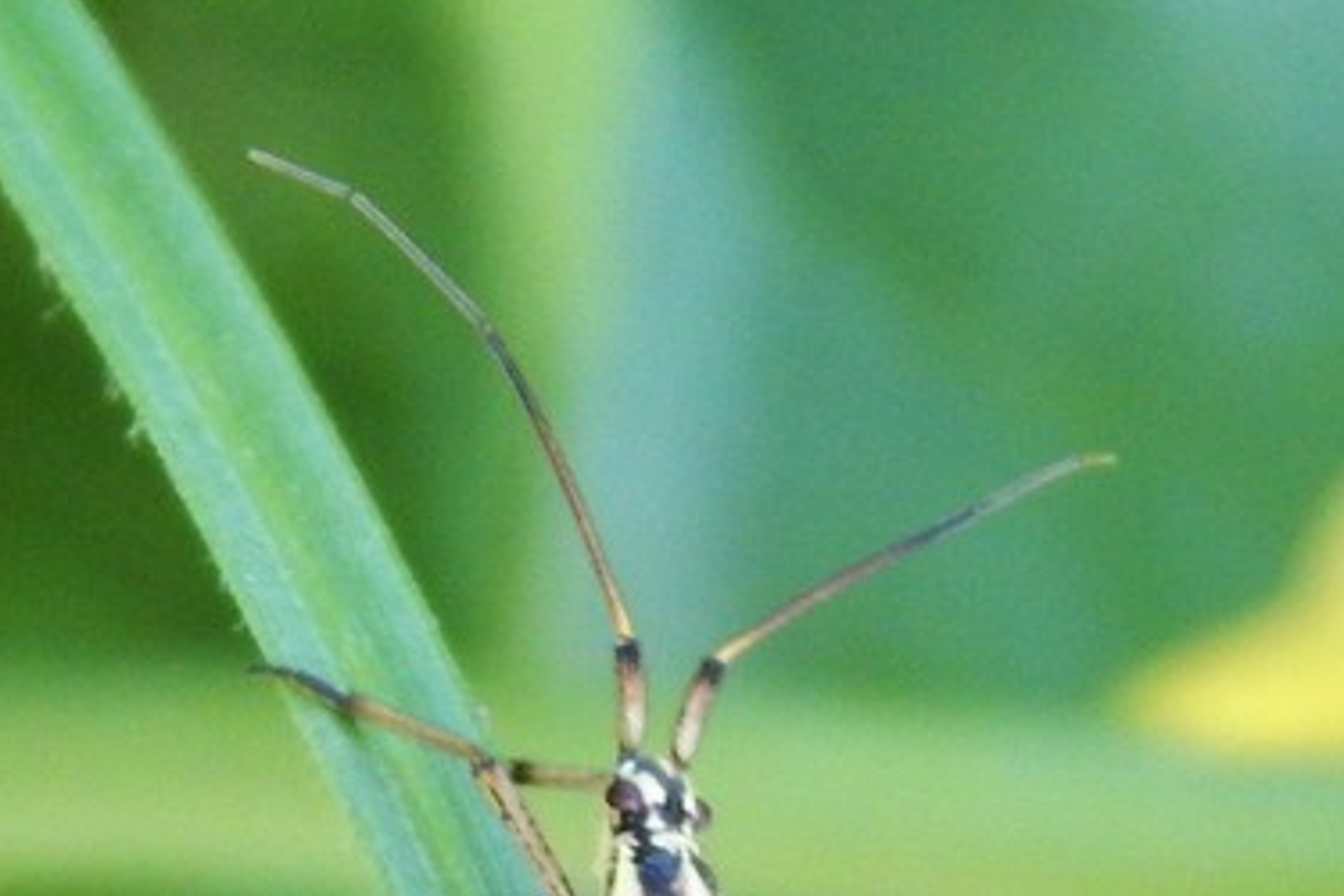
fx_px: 20494
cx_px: 737
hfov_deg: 3.8
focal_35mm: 549
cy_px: 946
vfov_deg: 2.5
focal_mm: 41.7
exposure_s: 1/160
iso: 400
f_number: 5.6
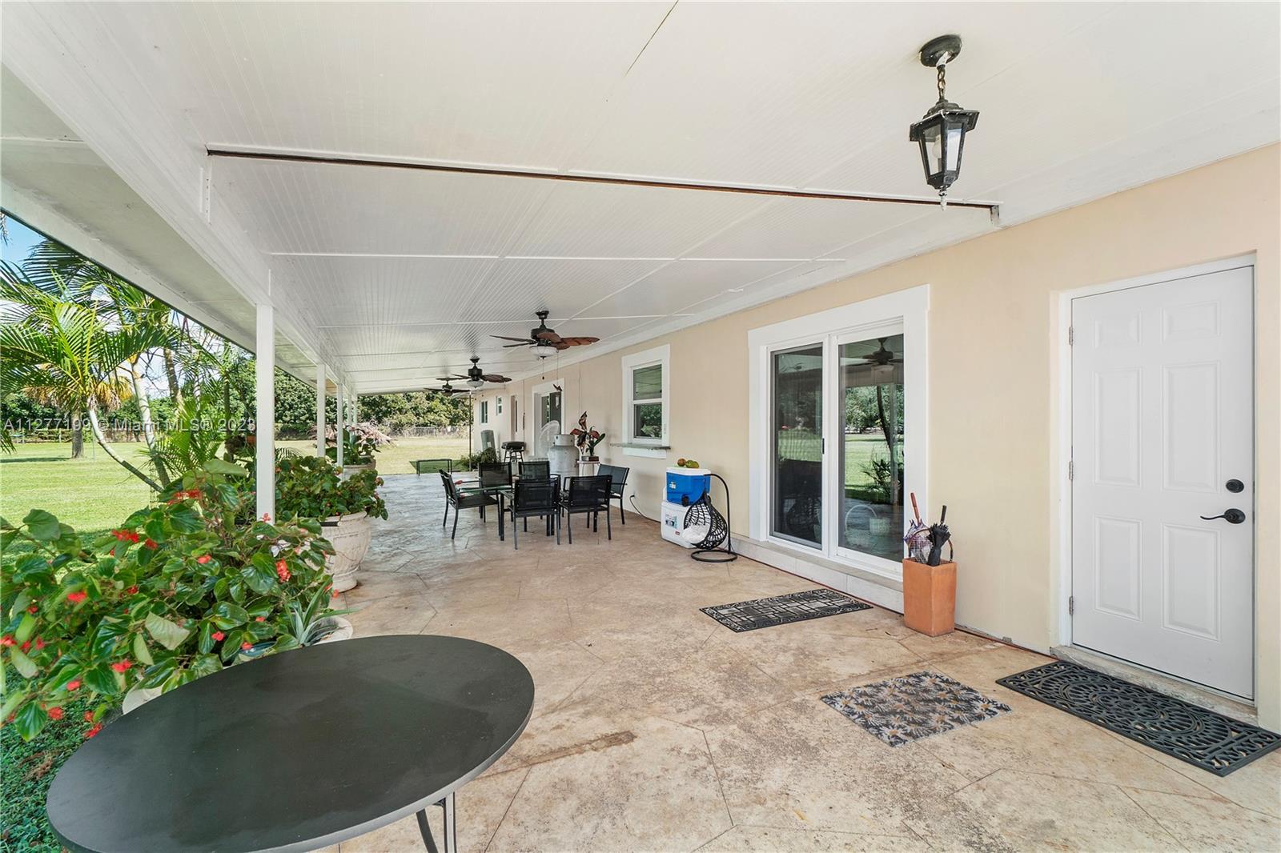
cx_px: 640
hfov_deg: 100.4
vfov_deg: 77.3
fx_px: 534
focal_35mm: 15
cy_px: 426
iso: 100
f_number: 11
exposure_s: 1/50
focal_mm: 10
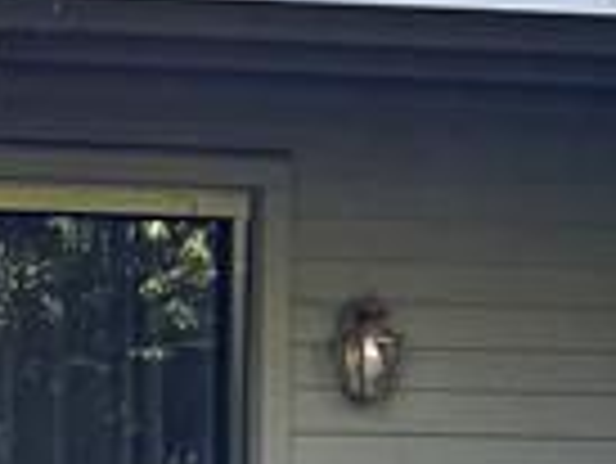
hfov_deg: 10.2
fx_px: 3455
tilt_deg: +9.8
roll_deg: -1.3
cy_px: -140
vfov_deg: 7.6
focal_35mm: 194
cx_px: 198
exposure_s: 1/121
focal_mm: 5.1
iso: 80
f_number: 1.6
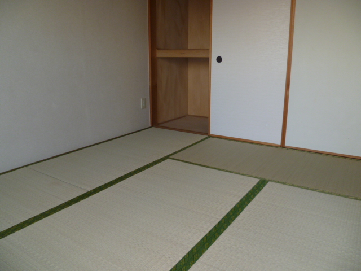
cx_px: 180
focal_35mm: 28
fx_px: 292
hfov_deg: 63.4
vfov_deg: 49.7
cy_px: 136
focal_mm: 5
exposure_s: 1/30
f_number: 2.8
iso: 100
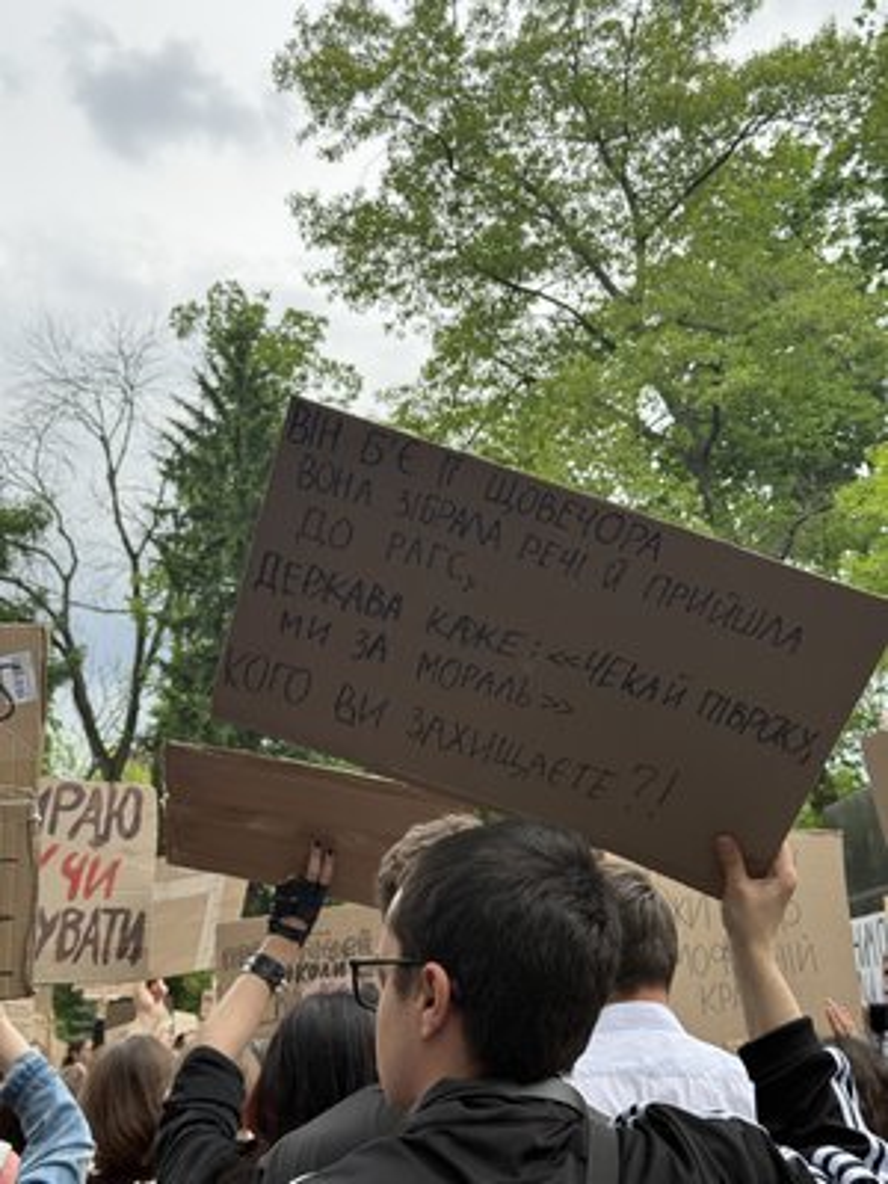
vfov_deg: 39.7
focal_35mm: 48
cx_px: 444
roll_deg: +2.9
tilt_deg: +17.4
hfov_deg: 30.3
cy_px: 592
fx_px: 1642
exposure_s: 1/1456
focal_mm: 6.76
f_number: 1.78
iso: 64
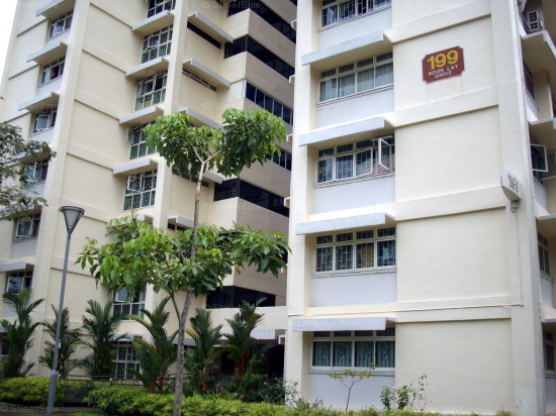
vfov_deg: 38.6
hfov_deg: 50.2
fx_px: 594
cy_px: 208
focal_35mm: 37
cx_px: 278
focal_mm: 6.2
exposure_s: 1/200
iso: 80
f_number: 5.6
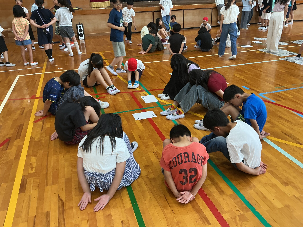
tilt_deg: -25.3
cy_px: 114
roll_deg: +1.6
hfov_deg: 61.7
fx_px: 254
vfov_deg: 48.2
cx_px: 152
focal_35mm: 29
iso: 80
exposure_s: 1/50
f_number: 1.8
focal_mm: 3
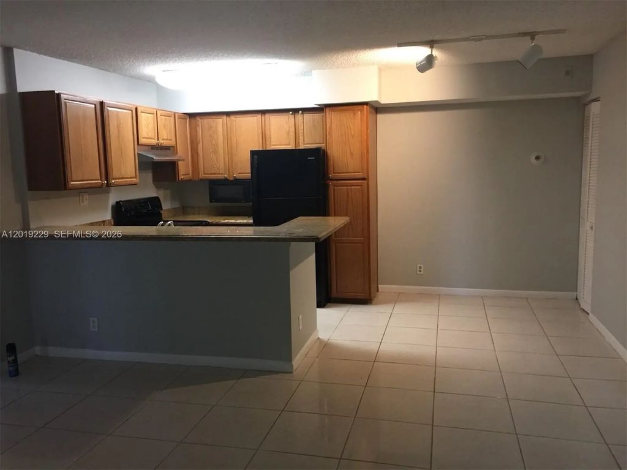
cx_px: 314
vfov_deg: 48.2
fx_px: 525
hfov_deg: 61.7
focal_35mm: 29
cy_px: 235
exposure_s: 1/15
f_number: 2.2
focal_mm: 4.15
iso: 80
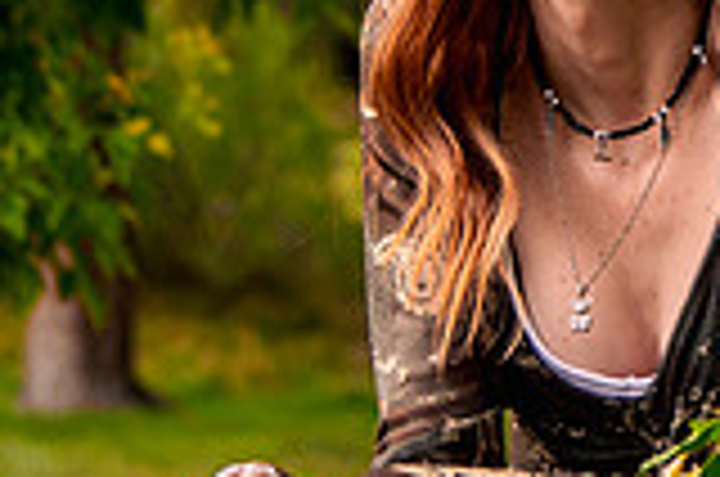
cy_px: 69
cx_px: 945
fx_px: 5788
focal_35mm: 290
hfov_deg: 7.0
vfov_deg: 4.7
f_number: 4
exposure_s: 1/100
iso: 200
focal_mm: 55
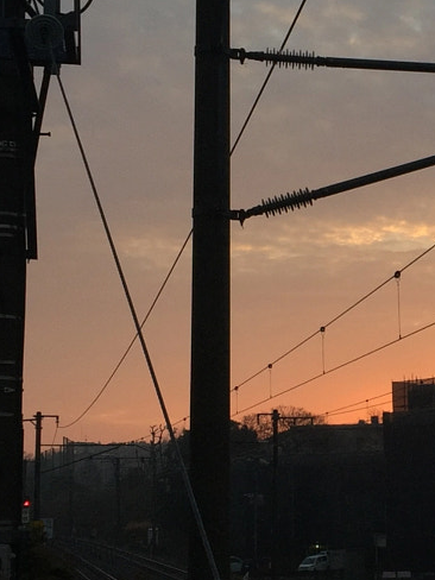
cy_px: 387
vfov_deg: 20.6
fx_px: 1592
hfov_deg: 14.9
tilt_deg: +5.3
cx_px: 547
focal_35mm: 95
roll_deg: +1.8
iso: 32
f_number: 2.2
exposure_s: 1/174
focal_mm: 4.15
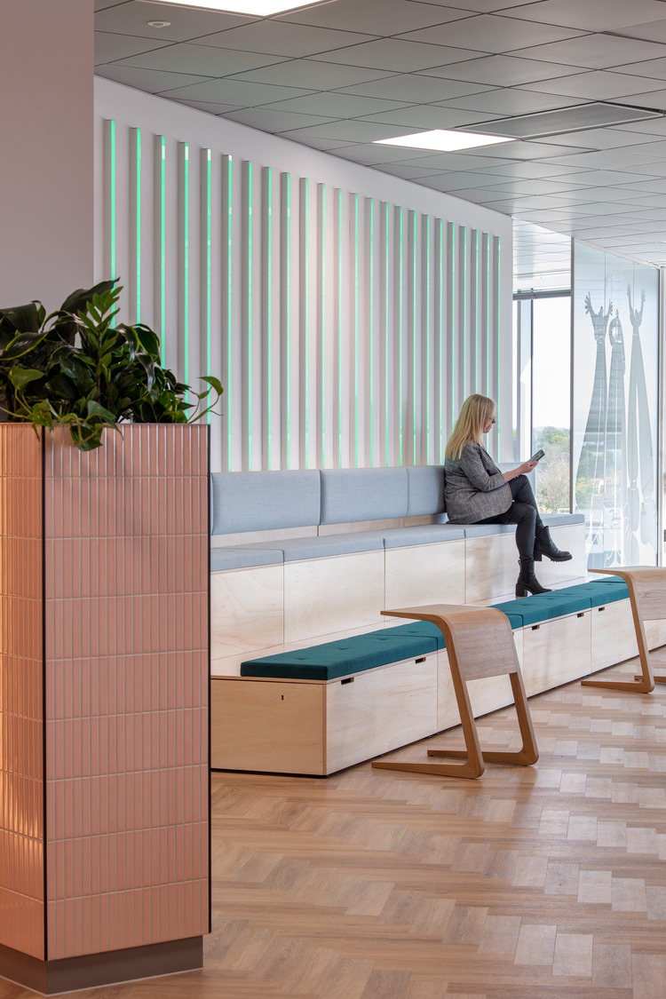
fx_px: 2081
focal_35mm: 75
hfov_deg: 18.2
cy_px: 500
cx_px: 333
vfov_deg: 27.0
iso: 100
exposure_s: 1/4
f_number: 11
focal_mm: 75
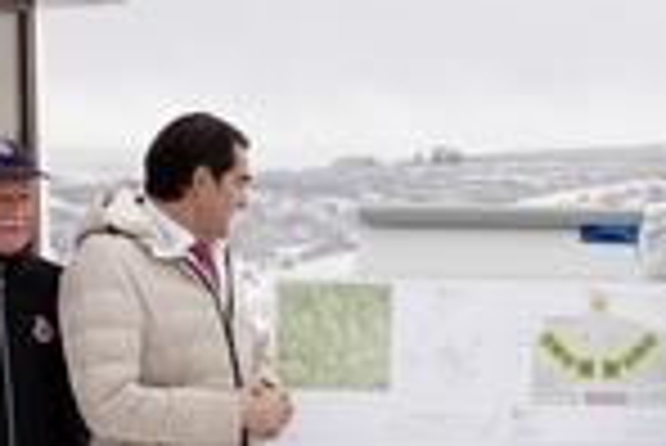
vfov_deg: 13.8
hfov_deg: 20.4
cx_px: 644
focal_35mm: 97
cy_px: 491
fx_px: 1796
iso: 320
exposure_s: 1/250
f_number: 5
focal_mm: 24
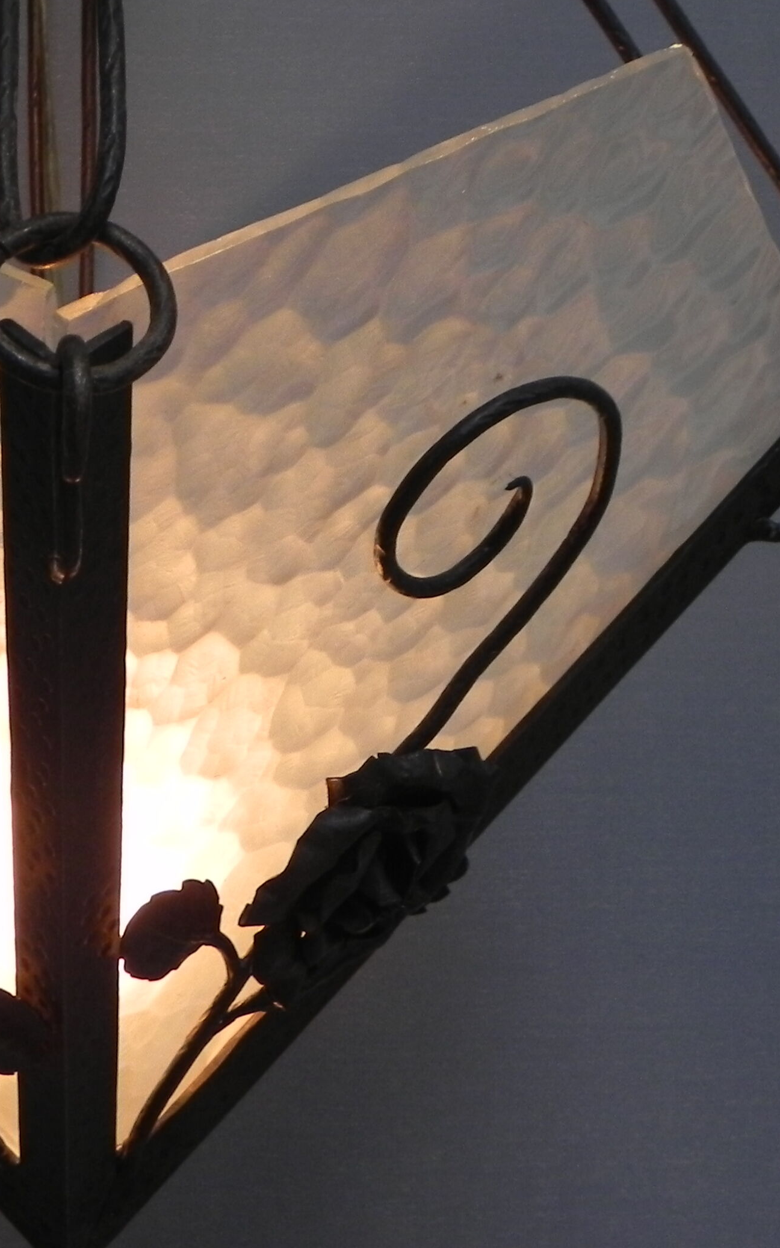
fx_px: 2347
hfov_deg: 18.6
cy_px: 536
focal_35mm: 69
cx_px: 108
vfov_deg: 29.7
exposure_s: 1/30
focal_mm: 6.6
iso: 177
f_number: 3.2
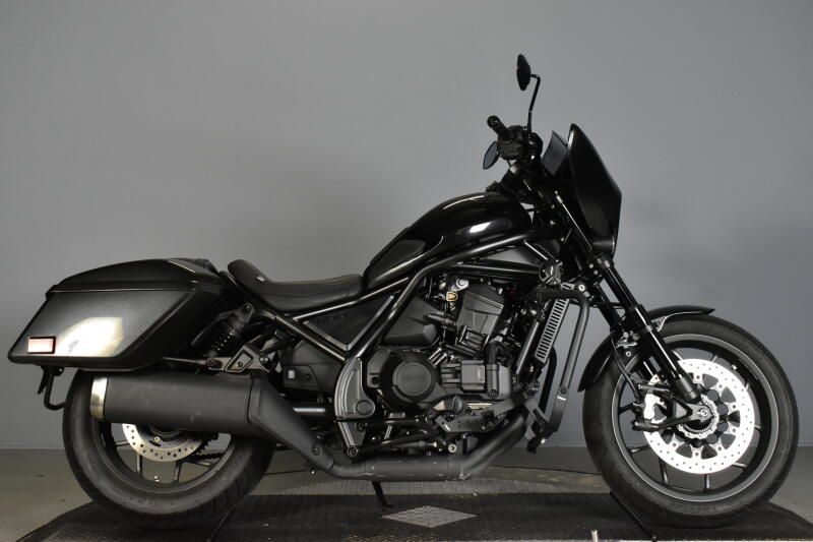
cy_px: 271
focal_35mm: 46
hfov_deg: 42.3
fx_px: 1050
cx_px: 406
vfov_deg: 28.9
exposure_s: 1/125
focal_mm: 31
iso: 3200
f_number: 7.1
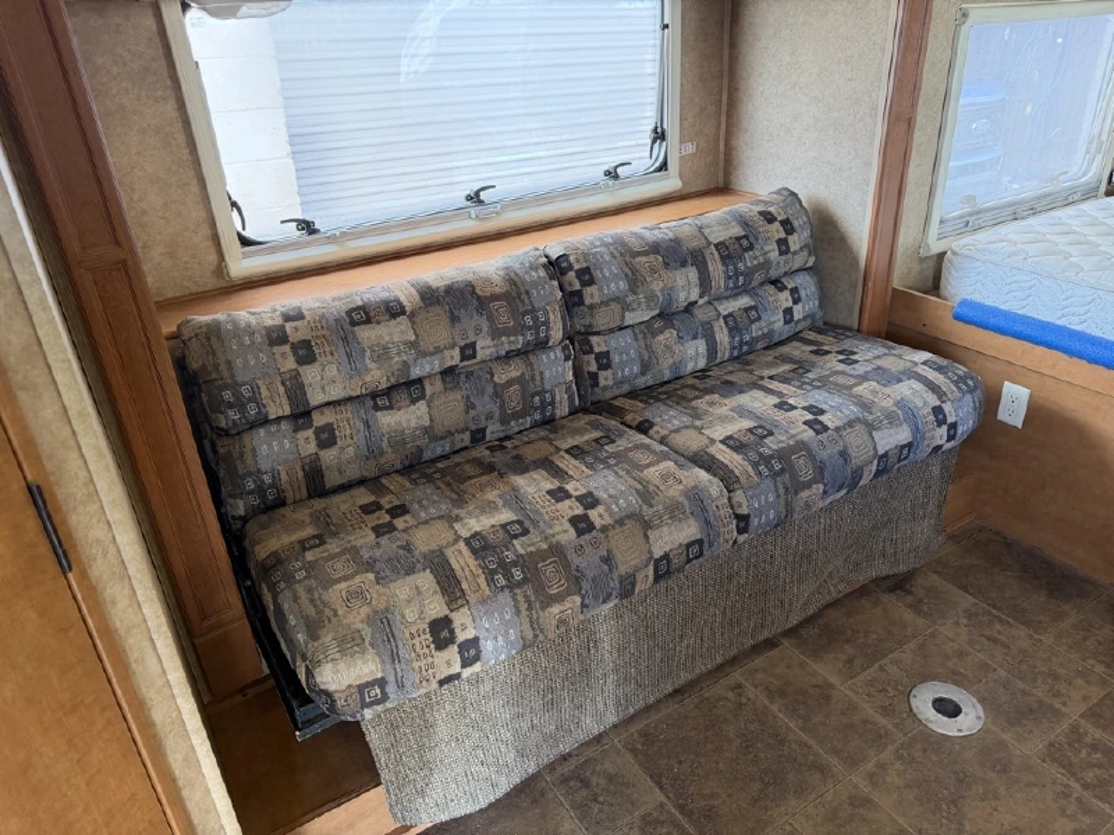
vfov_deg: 56.8
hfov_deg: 71.6
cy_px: 418
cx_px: 557
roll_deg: +2.1
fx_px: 772
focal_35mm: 24
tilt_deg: -25.6
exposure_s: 1/63
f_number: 1.78
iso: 200
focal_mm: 6.76
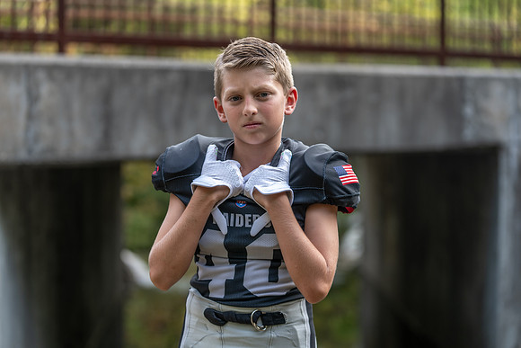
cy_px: 174
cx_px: 260
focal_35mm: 86
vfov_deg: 15.9
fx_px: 1245
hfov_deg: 23.6
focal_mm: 86
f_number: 2.8
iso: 125
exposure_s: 1/320
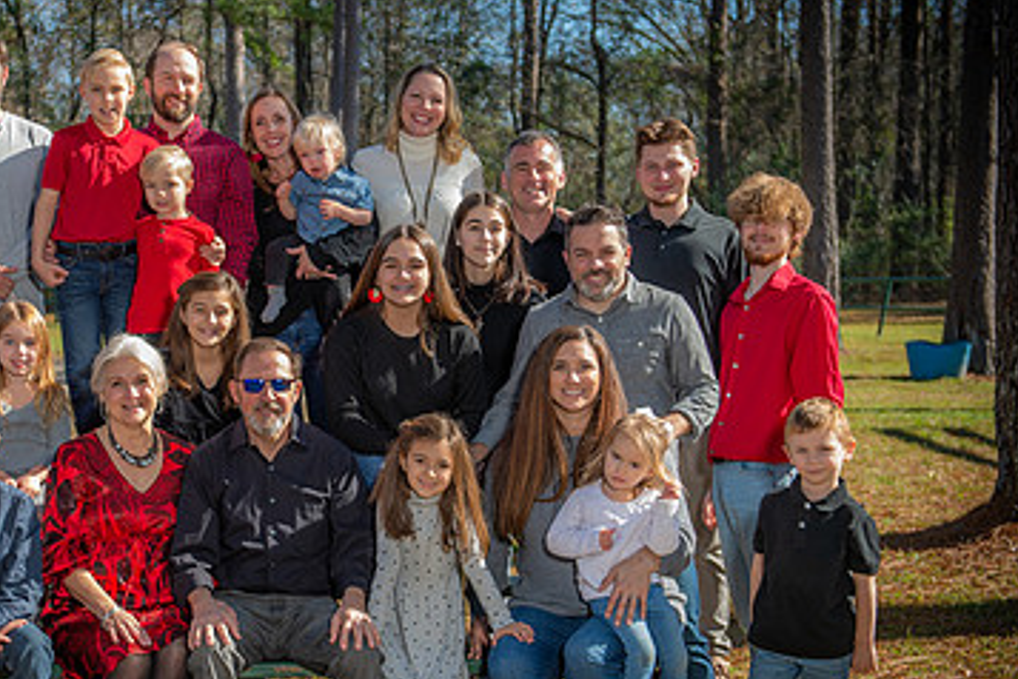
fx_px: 2205
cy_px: 419
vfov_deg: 17.5
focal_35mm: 78
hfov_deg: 25.6
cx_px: 242
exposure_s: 1/250
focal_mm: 48
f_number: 4
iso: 50
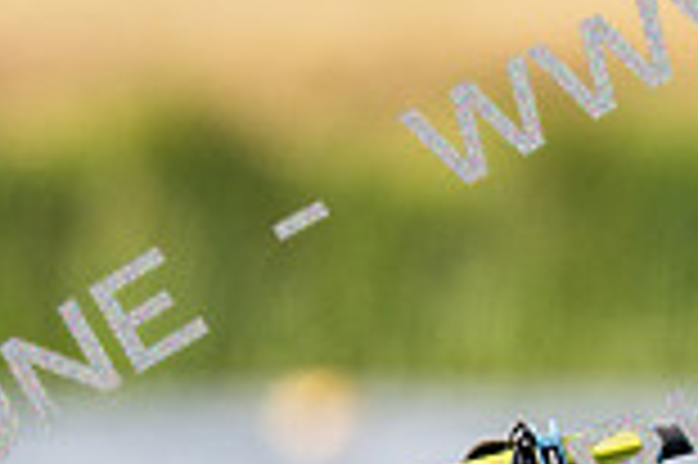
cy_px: 198
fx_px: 65406
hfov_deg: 0.6
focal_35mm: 3377
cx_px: 955
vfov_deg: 0.4
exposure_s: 1/2500
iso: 180
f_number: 4
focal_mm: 600
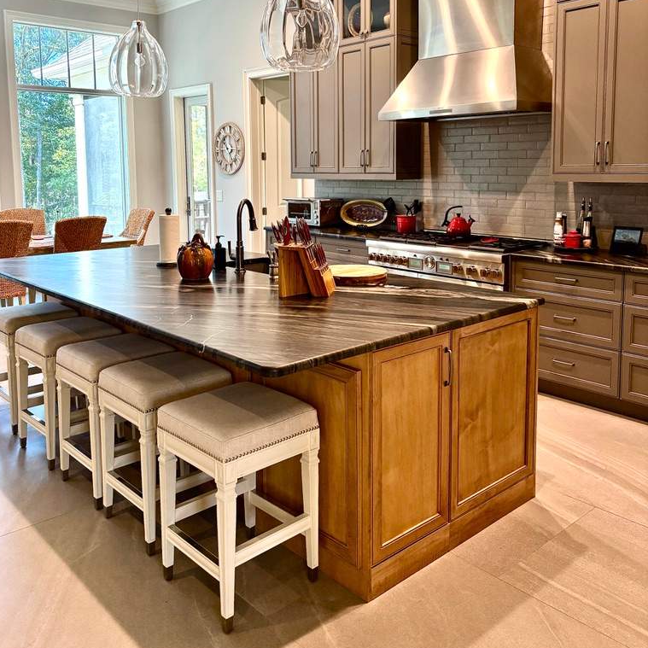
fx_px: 657
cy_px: 224
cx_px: 321
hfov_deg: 52.5
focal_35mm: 31
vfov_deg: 51.7
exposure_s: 1/60
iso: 160
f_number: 1.6
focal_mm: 5.96
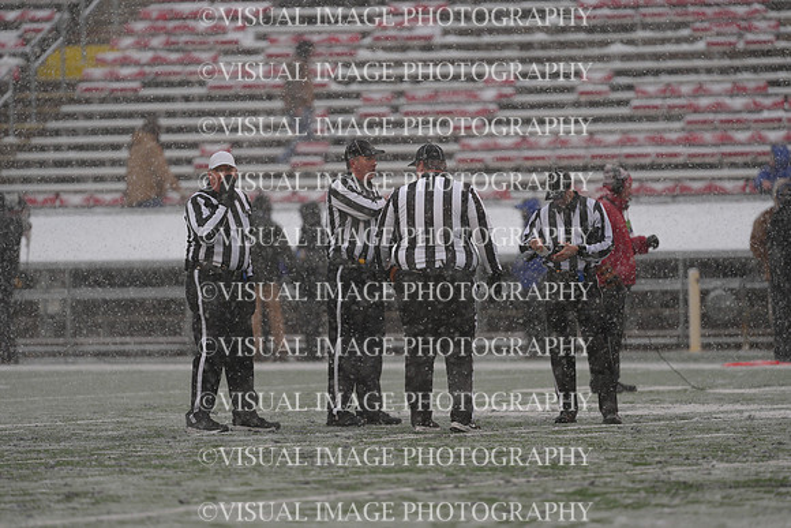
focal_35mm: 300
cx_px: 396
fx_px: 6593
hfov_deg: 6.9
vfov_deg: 4.6
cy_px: 264
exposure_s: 1/1600
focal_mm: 300
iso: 320
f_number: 2.8
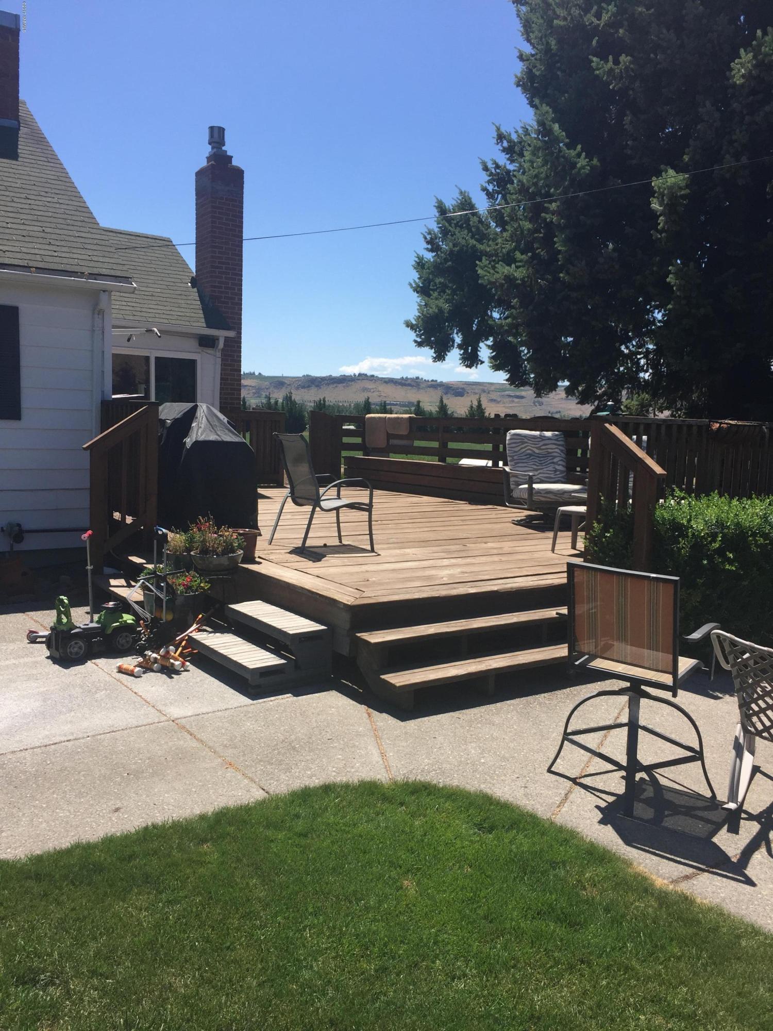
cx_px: 386
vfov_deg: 61.7
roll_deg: -1.8
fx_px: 863
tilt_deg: -6.6
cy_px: 516
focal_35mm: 29
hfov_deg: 48.2
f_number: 2.2
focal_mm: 4.15
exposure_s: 1/1647
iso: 32
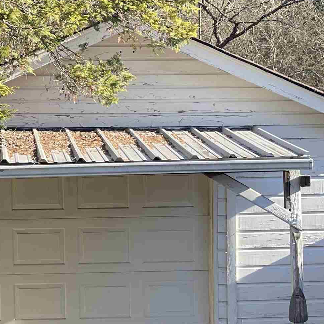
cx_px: 150
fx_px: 1885
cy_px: 293
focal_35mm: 178
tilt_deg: -6.6
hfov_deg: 9.8
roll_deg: +0.8
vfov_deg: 9.8
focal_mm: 7.5
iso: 25
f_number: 2.2
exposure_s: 1/253
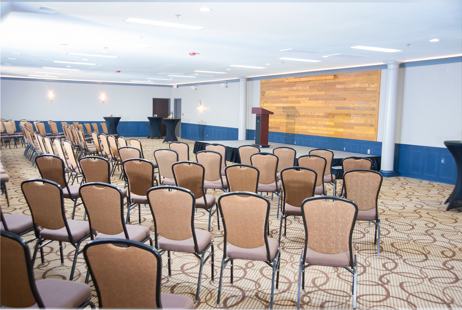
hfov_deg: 54.4
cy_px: 155
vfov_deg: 38.0
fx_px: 450
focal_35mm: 35
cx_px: 231
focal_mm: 35
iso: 200
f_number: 4.5
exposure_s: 1/6
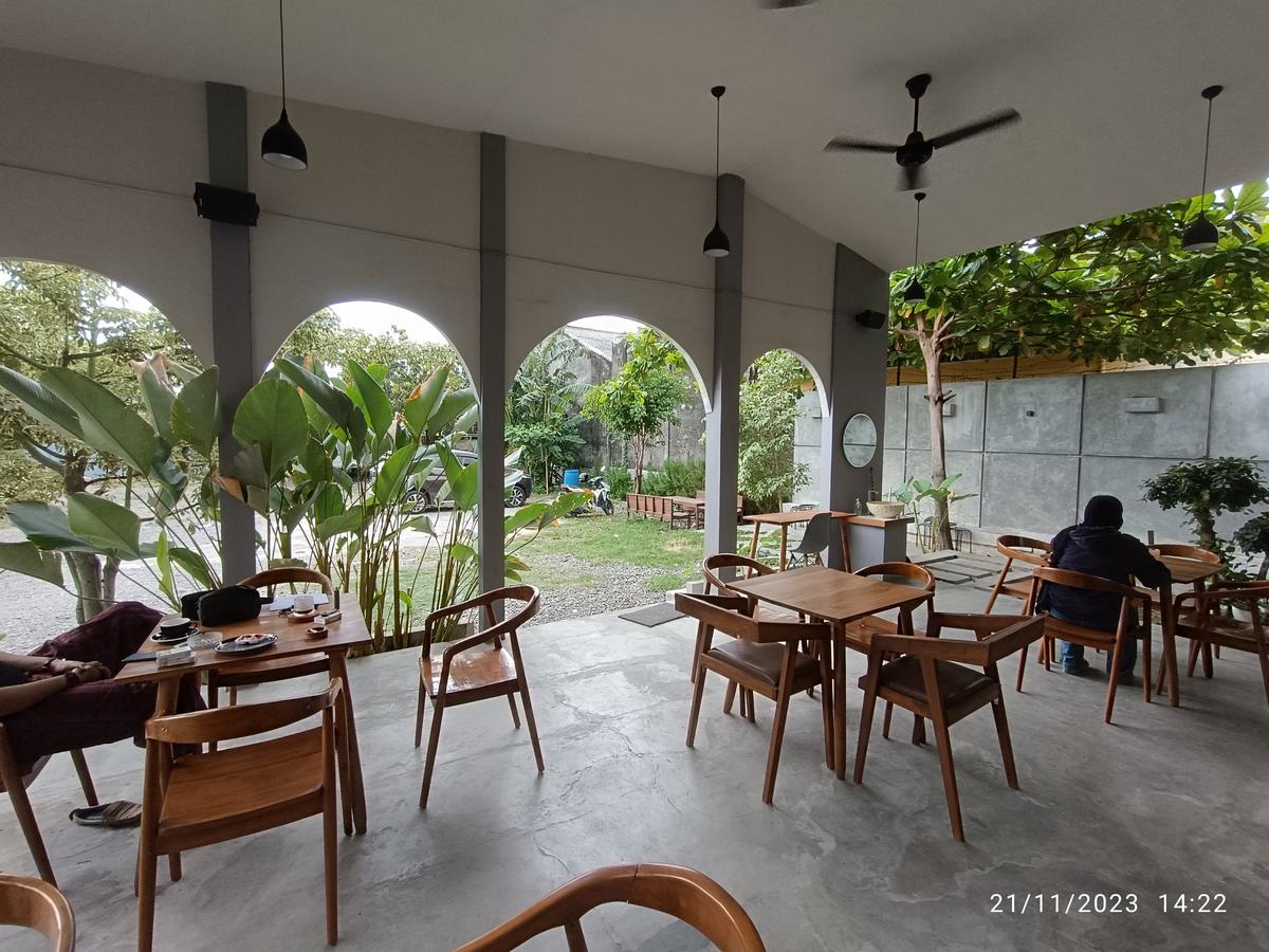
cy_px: 476
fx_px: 587
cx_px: 634
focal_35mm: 16
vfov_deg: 78.1
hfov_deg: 94.5
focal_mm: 1.66
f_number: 2.2
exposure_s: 1/100
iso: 127
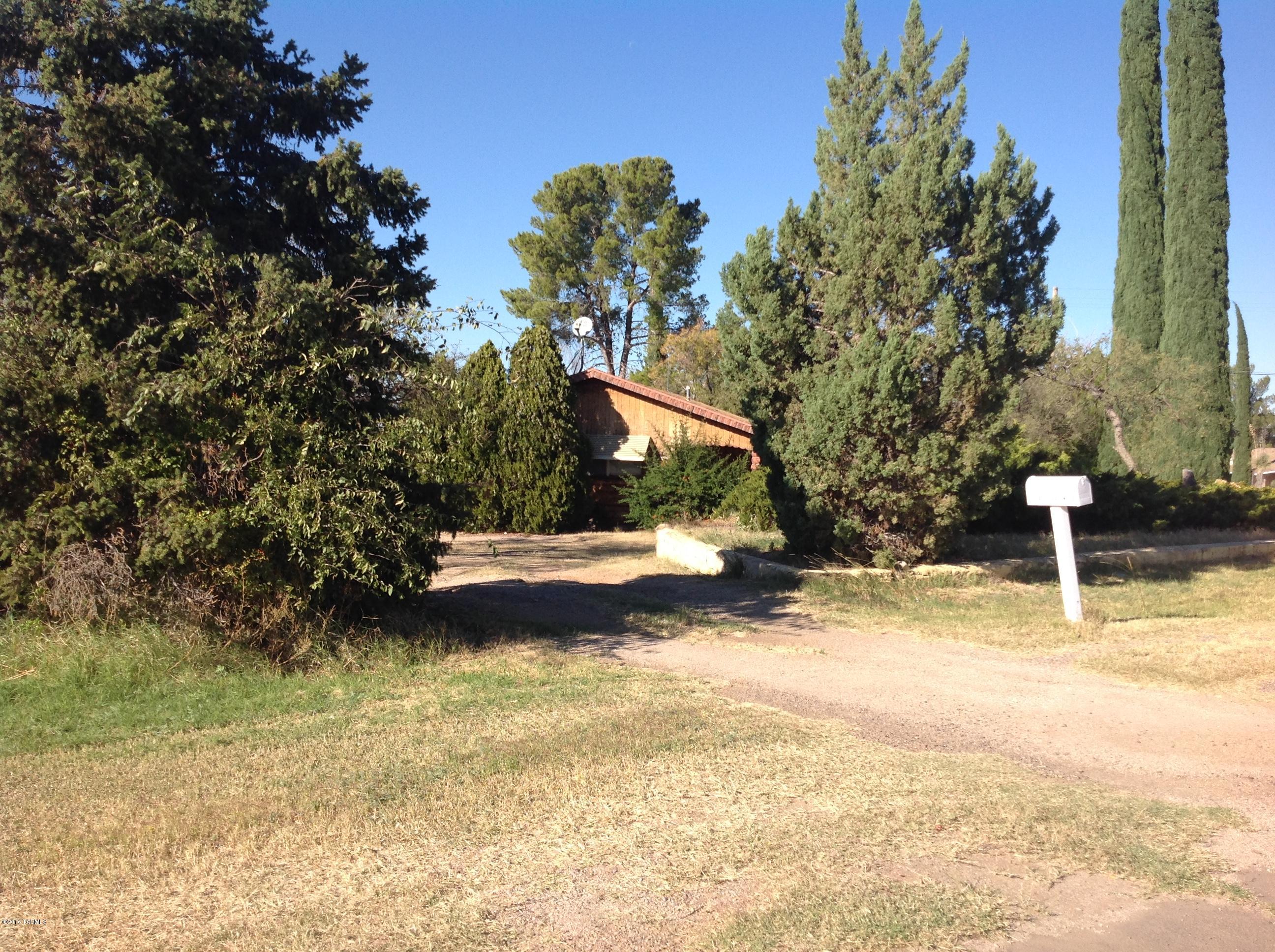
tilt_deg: -2.9
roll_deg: -1.0
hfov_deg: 52.7
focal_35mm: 35
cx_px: 638
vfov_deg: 40.6
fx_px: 1287
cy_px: 476
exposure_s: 1/1513
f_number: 2.4
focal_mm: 4.28
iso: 50
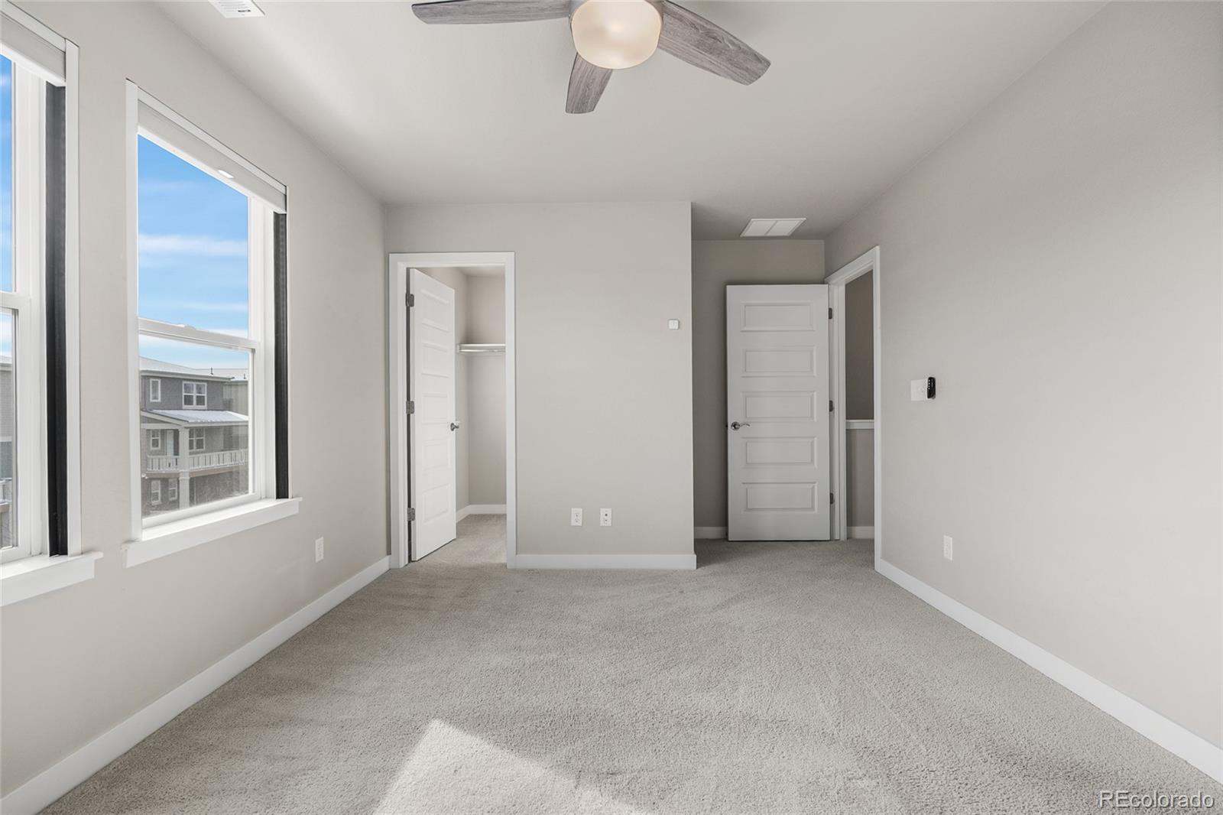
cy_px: 408
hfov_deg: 96.7
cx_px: 612
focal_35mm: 16
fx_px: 543
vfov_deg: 73.7
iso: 200
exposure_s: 1/13
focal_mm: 16
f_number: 8
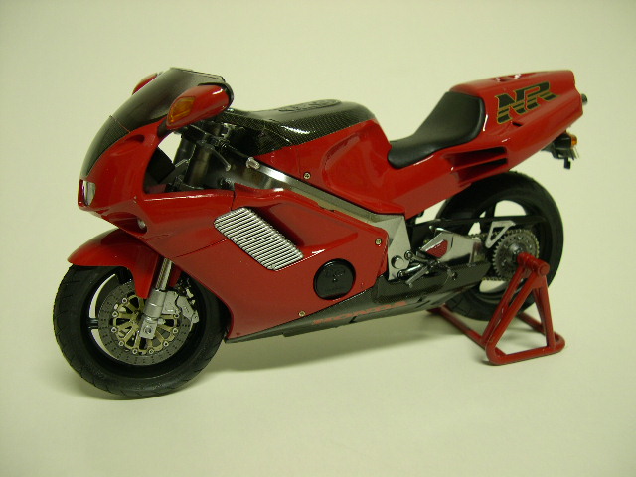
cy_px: 238
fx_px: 698
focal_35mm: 38
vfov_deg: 37.7
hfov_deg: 49.0
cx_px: 318
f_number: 2.8
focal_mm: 8
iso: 100
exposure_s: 1/5.6
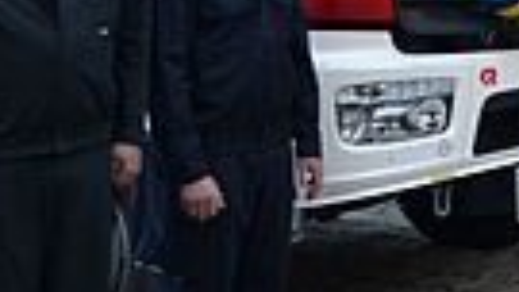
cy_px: -98
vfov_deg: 9.0
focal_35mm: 133
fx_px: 1831
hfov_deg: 15.1
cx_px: 744
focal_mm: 24
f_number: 4
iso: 400
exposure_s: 1/20
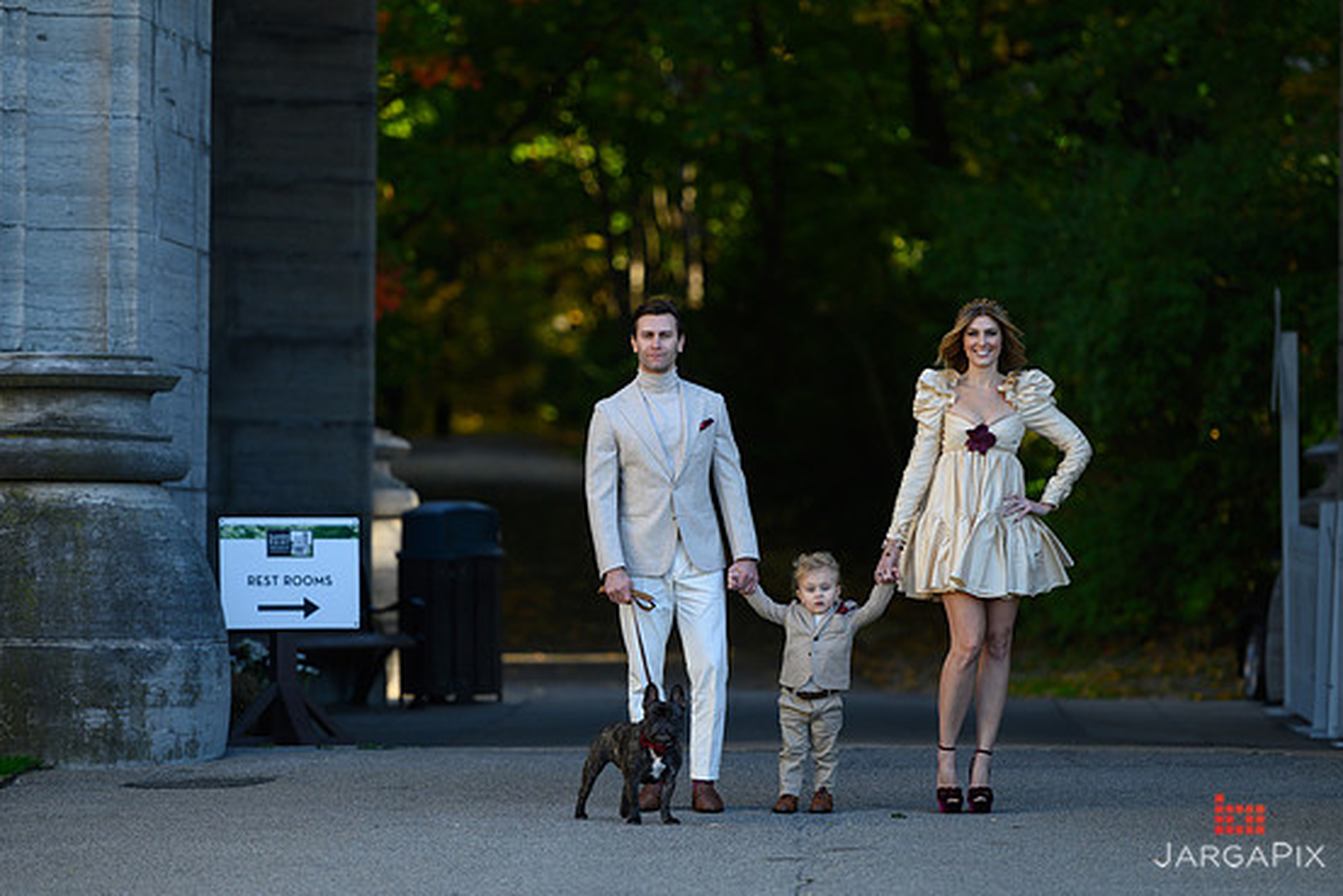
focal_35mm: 194
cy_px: 452
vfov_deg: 7.1
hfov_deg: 10.6
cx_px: 682
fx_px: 7239
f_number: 3.2
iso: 200
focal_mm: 185
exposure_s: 1/500
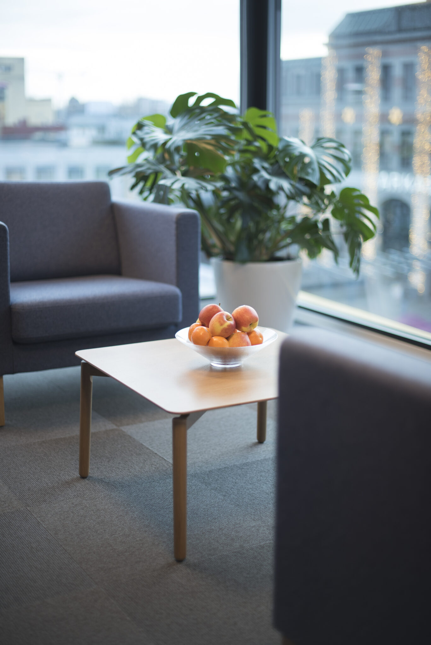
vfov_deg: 39.6
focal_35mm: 50
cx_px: 216
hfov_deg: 27.0
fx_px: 897
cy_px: 322
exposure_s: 1/320
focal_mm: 50
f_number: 1.4
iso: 320
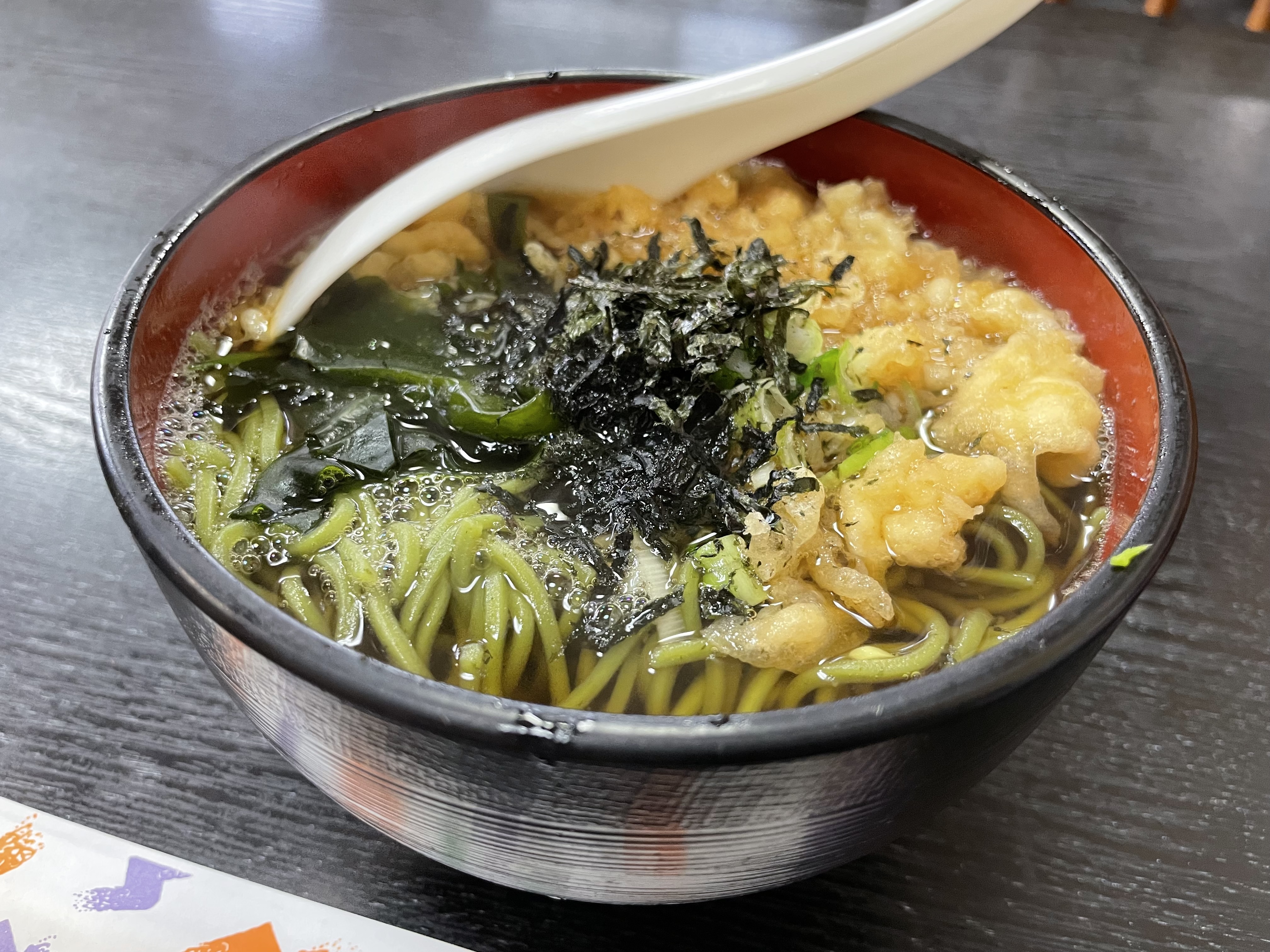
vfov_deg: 53.1
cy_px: 476
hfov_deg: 67.3
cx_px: 635
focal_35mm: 26
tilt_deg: -46.4
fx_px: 954
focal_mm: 4.2
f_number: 1.6
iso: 320
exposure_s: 1/50
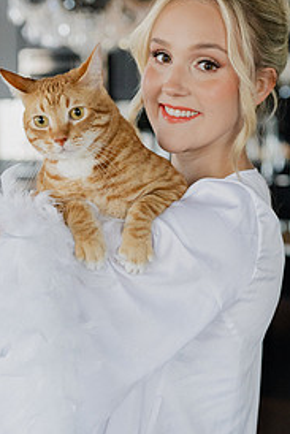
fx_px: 990
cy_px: 287
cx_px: 120
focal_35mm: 82
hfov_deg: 16.7
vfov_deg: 24.6
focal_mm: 50
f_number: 3.2
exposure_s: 1/320
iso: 2500
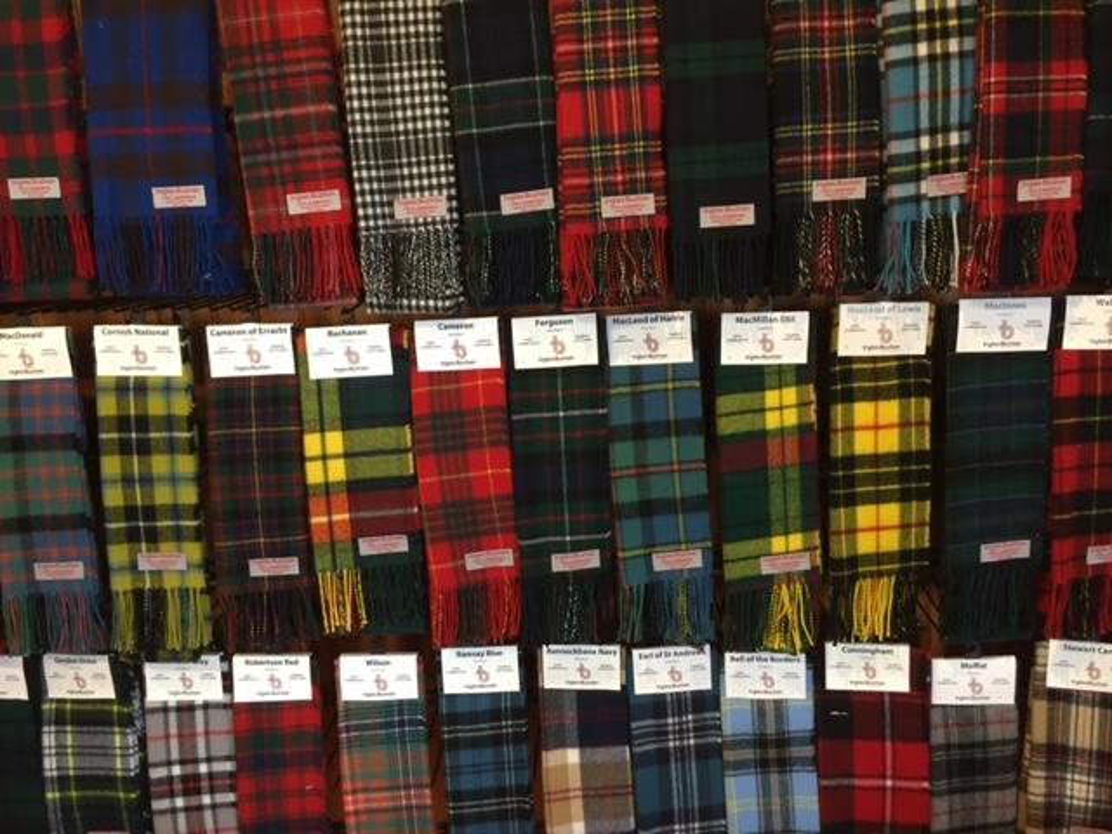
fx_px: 932
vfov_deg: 48.2
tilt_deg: -15.5
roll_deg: +2.2
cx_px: 556
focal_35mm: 29
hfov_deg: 61.7
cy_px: 417
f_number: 2.2
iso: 125
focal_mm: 4.15
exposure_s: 1/33
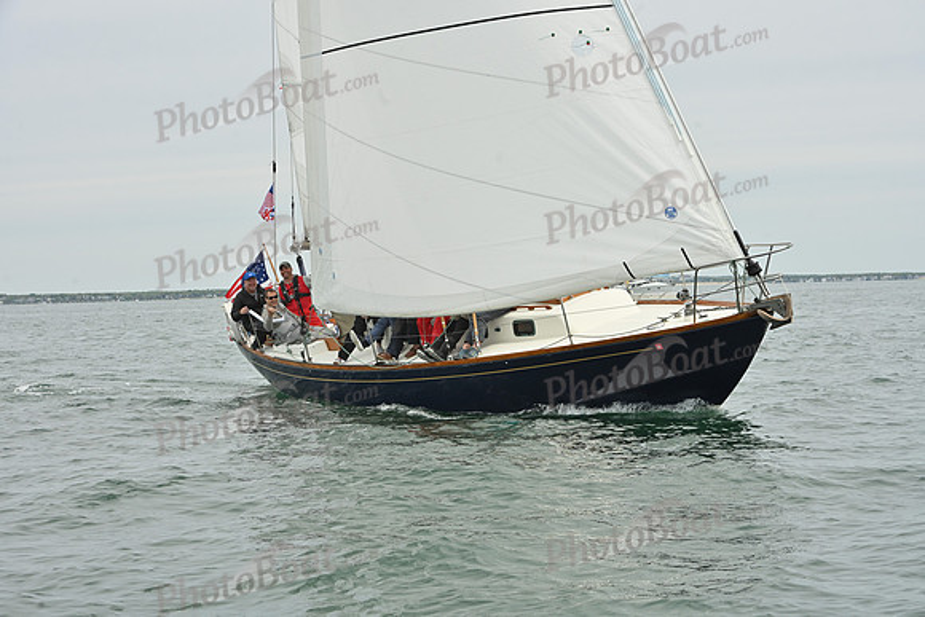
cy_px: 308
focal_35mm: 78
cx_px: 462
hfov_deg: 26.0
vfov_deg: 17.5
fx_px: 2005
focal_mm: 78
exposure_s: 1/800
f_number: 11
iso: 320
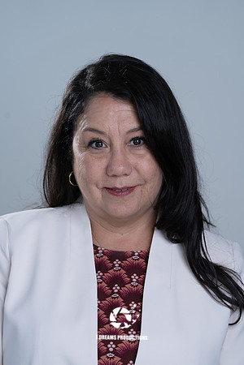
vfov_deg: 13.2
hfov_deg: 8.8
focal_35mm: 156
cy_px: 182
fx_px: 1586
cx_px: 122
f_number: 5.6
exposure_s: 1/200
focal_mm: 156
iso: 160
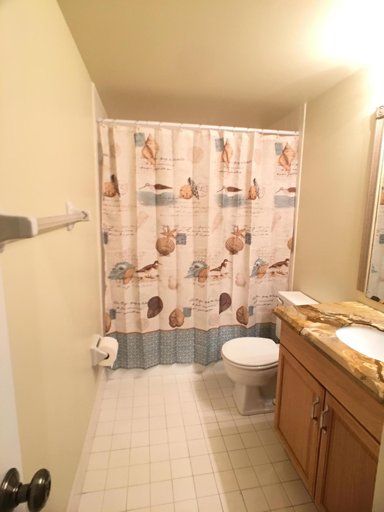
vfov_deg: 61.7
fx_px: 429
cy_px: 256
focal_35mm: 29
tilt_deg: -9.2
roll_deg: -1.3
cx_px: 192
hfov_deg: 48.2
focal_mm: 4.15
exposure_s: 1/15
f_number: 2.2
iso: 80
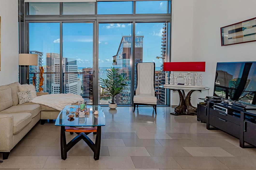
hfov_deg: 72.0
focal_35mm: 24
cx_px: 89
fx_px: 171
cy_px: 74
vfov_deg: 53.0
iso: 200
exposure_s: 1/160
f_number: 8
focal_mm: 16
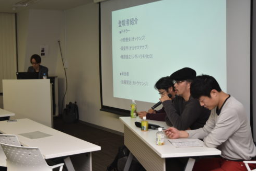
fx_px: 381
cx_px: 126
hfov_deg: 37.2
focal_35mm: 54
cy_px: 87
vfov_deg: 25.3
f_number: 5
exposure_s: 1/60
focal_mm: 35
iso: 250
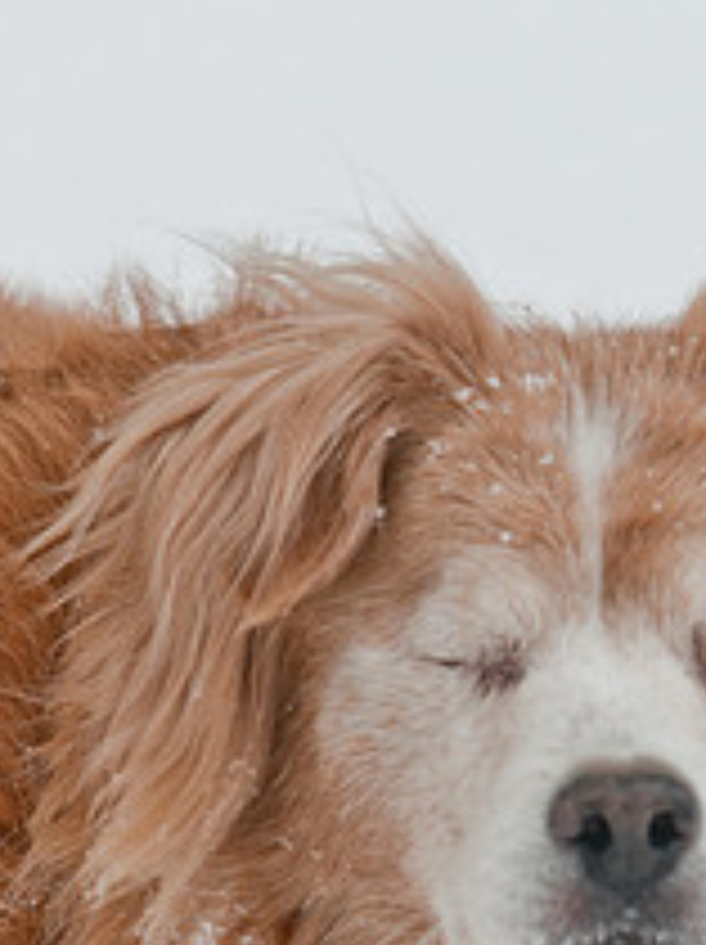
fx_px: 16840
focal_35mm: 618
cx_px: 492
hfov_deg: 2.4
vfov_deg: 3.2
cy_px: 706
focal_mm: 200
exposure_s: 1/800
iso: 200
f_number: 5.6
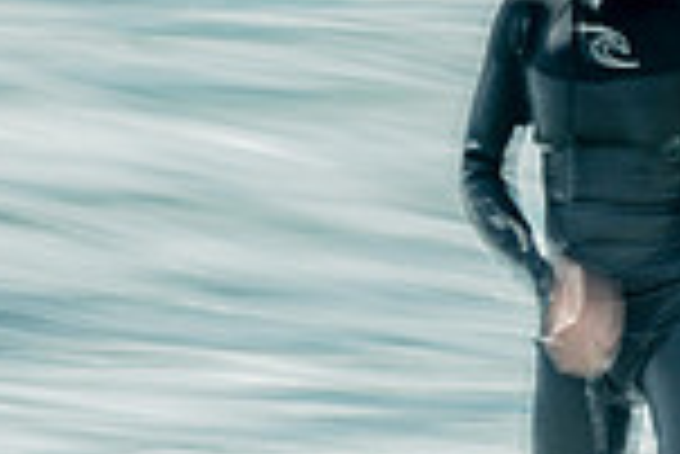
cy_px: 525
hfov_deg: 0.9
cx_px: 574
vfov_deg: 0.6
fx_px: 44506
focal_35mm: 2354
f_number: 8
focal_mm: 500
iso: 64
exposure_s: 1/6
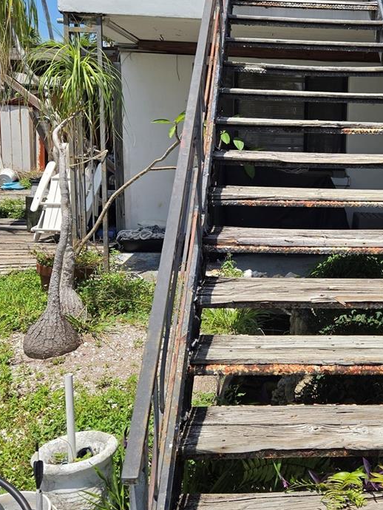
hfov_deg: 34.5
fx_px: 590
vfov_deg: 46.7
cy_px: 225
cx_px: 322
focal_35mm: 40
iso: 80
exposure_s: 1/3727
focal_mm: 5.4
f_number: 1.8
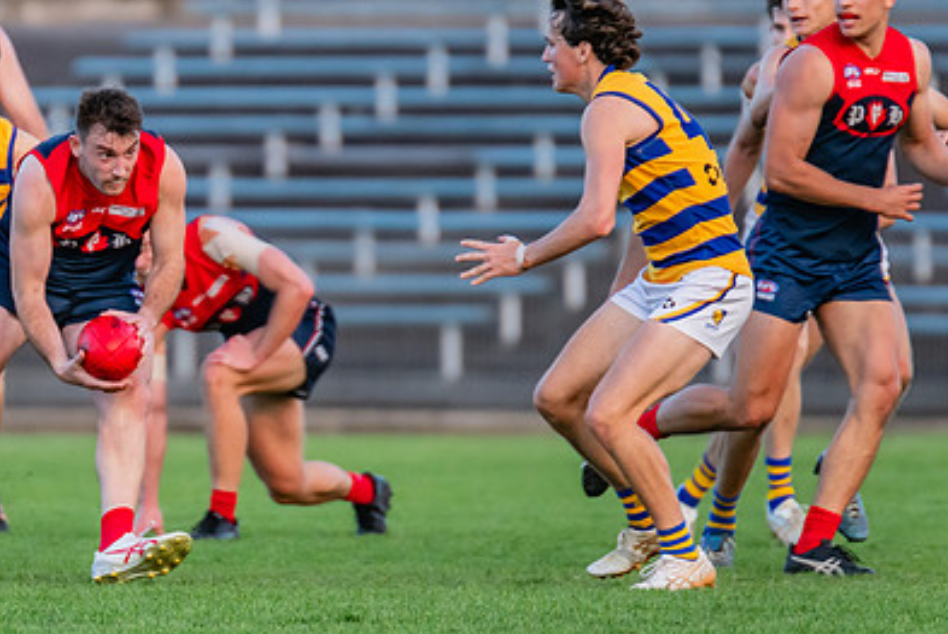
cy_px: 317
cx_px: 78
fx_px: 22355
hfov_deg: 2.4
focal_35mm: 848
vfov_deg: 1.6
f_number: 4
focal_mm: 420
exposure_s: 1/1250
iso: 1600
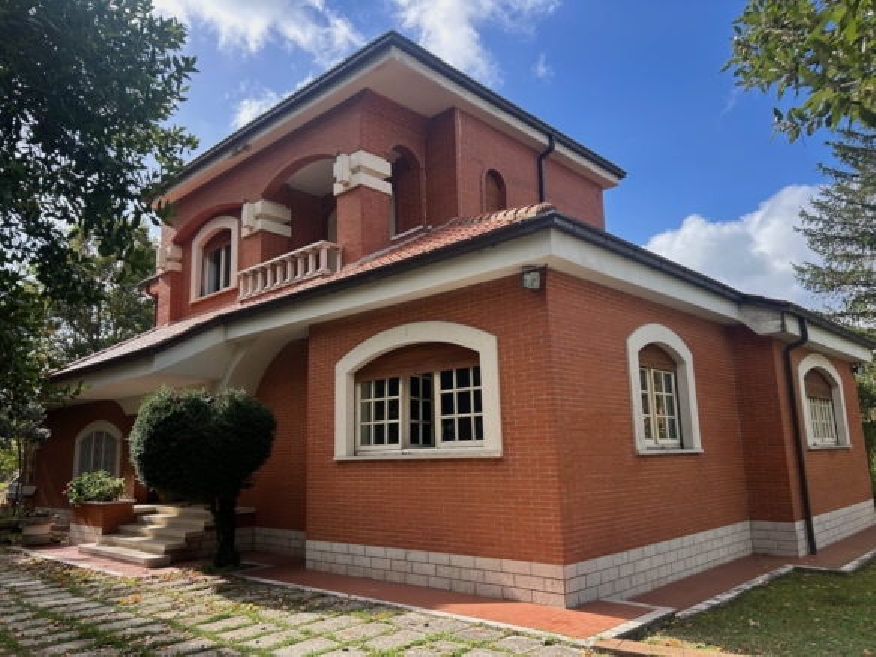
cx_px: 438
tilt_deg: +11.4
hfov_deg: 67.3
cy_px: 328
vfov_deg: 53.1
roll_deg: +2.1
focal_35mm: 26
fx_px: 658
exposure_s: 1/1669
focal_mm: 5.7
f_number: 1.5
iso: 50
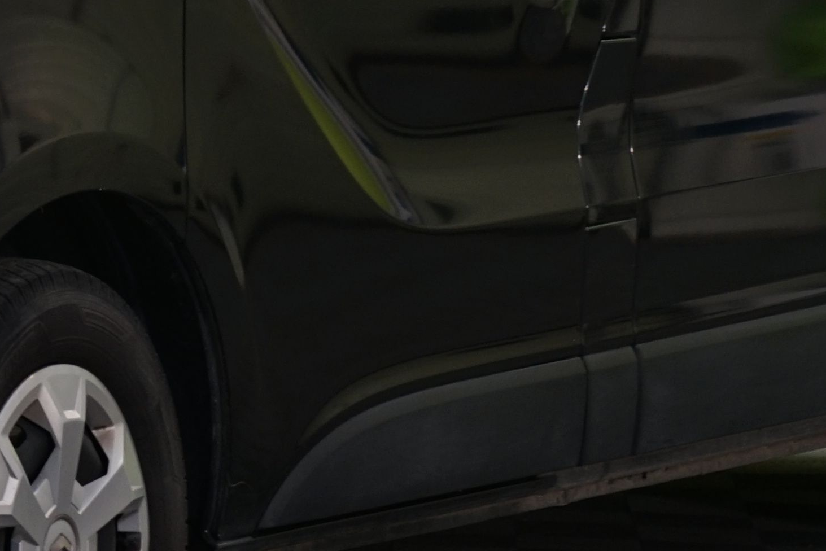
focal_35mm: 287
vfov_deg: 4.8
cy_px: -36
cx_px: -12
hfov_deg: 7.1
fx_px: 6586
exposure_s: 1/25
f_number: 5.6
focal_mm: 70
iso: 320
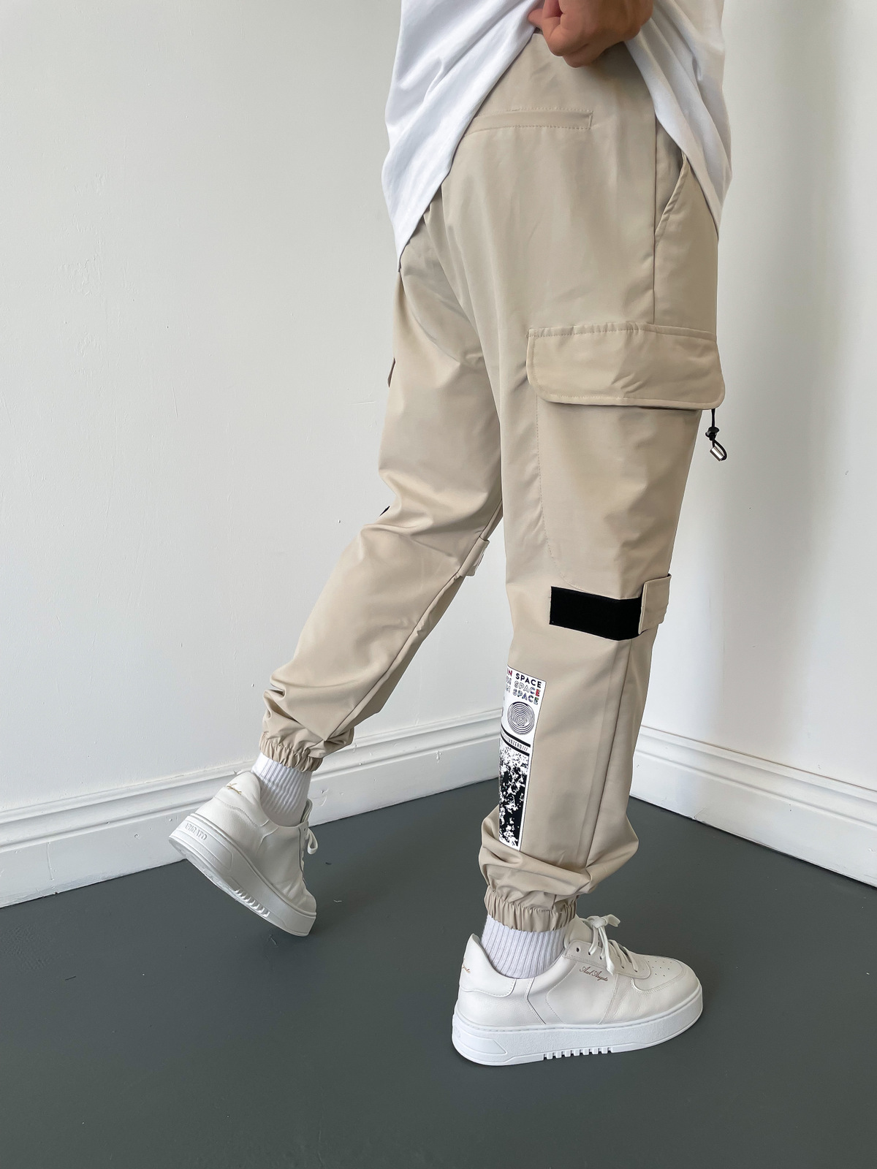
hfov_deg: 53.1
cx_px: 438
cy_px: 584
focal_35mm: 26
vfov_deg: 67.3
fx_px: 878
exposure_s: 1/120
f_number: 1.6
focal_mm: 4.2
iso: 80
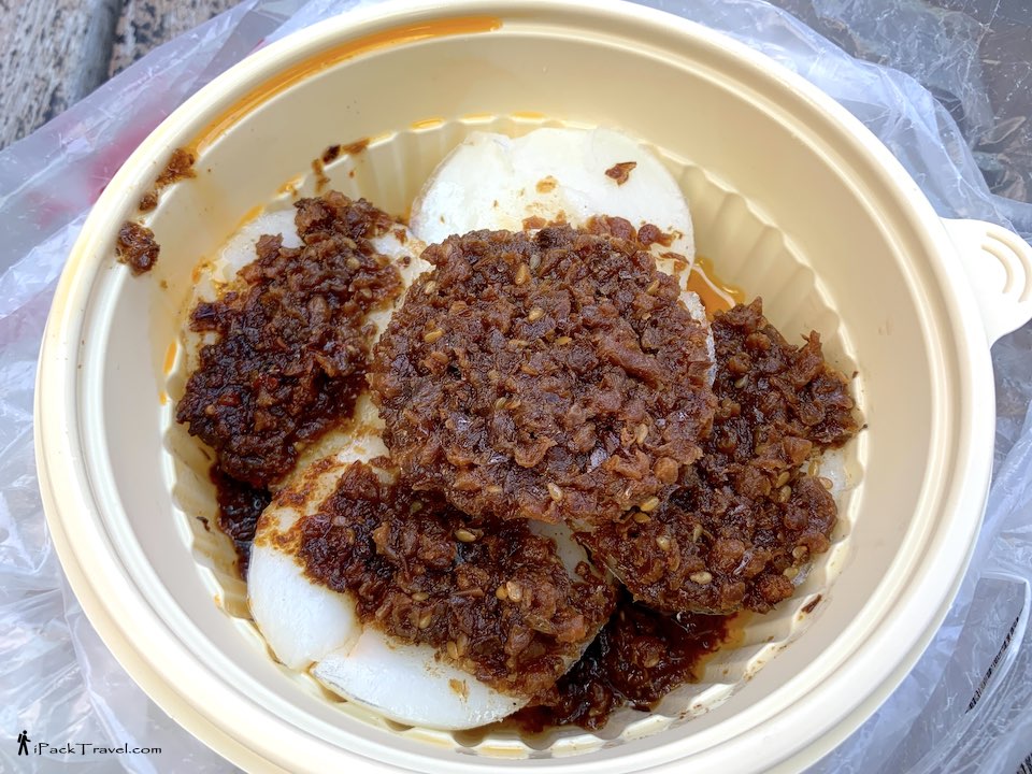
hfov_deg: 67.3
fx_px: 775
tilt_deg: -62.7
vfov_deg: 53.1
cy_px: 387
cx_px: 516
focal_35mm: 26
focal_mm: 4.25
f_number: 1.8
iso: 25
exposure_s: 1/121
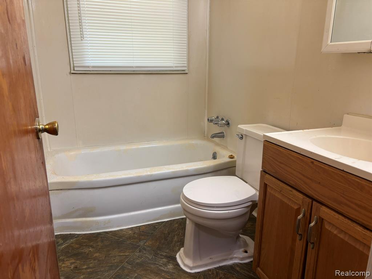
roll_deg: -0.2
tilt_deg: -13.9
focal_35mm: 26
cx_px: 186
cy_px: 140
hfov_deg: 67.3
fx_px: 279
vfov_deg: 53.1
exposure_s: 1/60
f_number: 1.6
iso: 80
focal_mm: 5.96
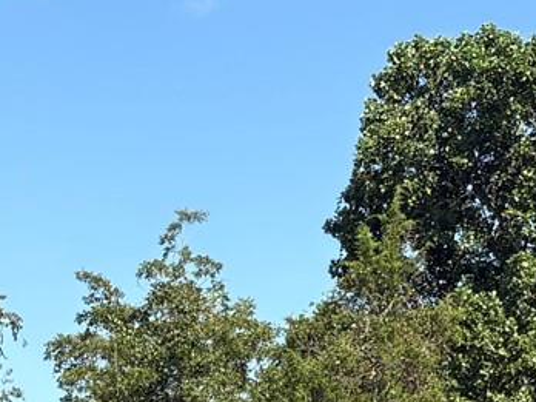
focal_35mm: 153
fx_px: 2369
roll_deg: +0.9
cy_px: 776
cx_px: 283
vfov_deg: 9.2
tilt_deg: -2.4
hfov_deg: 12.9
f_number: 1.6
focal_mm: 5.96
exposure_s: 1/2208
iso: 50
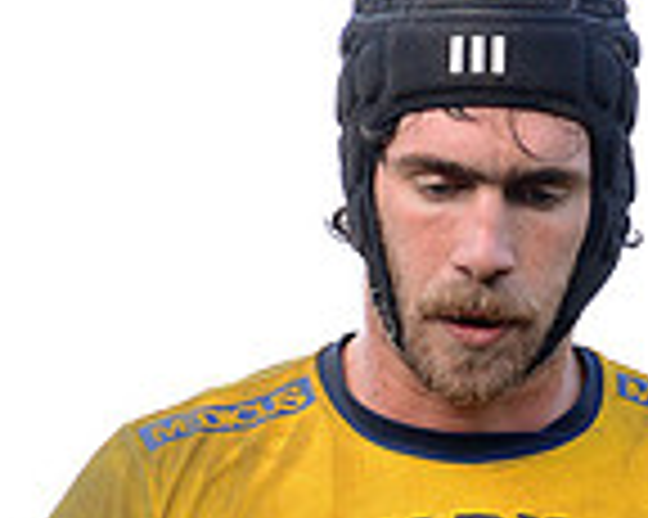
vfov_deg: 3.5
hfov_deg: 4.4
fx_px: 8433
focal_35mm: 440
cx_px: 400
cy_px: 705
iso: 1000
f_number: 4.8
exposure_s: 1/800
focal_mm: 116
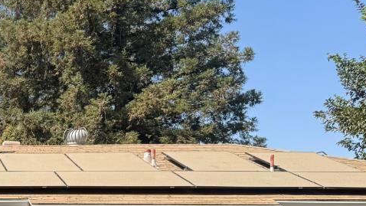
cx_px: -115
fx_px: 796
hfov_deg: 22.9
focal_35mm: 82
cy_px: 278
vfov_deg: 14.1
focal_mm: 6.76
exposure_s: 1/2833
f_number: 1.78
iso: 80
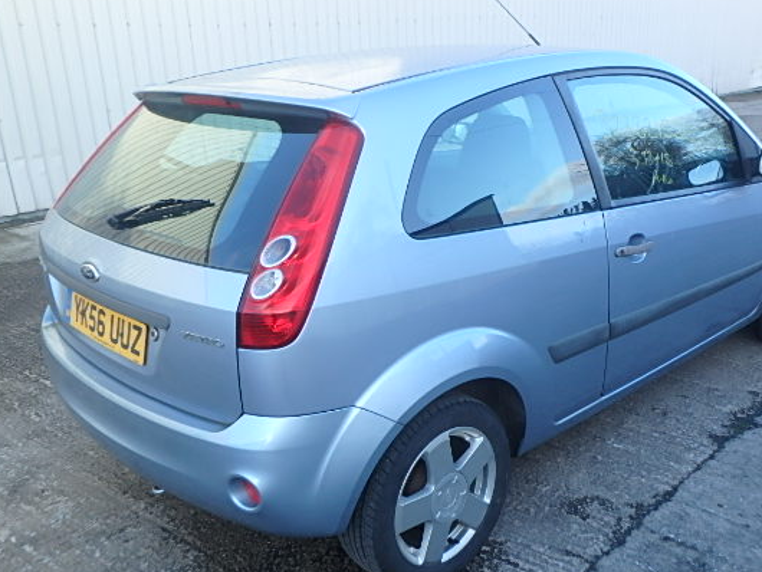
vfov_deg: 40.6
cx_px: 418
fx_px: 771
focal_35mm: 35
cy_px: 335
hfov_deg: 52.5
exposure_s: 1/60
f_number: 4.6
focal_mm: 5.2
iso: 125
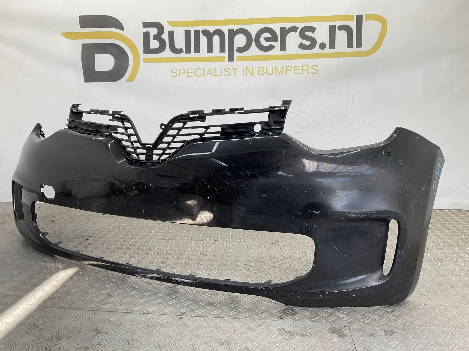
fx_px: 393
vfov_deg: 48.2
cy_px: 176
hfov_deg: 61.7
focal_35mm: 29
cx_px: 234
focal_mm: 3
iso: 16
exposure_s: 1/114
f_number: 1.8
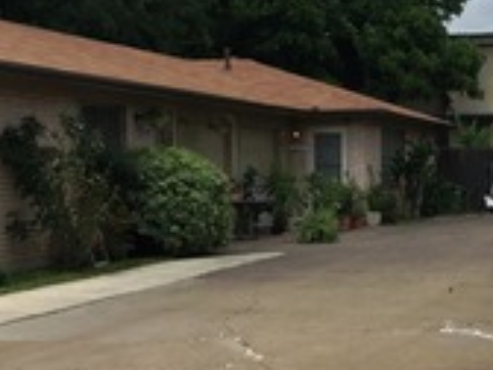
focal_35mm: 83
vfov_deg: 17.6
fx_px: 1182
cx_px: 431
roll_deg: -0.4
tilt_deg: -3.3
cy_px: 294
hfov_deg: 23.0
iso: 32
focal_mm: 4.15
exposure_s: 1/2639
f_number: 2.2
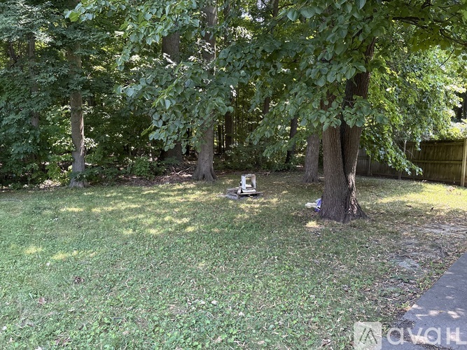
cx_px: 234
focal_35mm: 26
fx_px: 351
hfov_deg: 67.3
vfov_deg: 53.0
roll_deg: +0.5
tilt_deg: -8.0
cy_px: 175
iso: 125
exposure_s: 1/231
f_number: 1.6
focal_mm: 5.96
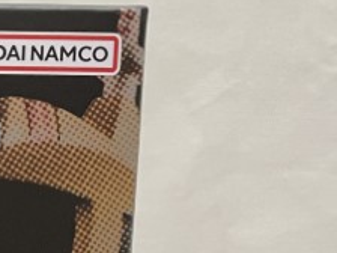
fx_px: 1129
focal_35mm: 116
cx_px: -283
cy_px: 508
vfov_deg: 11.5
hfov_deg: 14.7
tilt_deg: -9.8
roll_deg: -0.8
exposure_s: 1/50
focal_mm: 4.2
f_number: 1.6
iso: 100
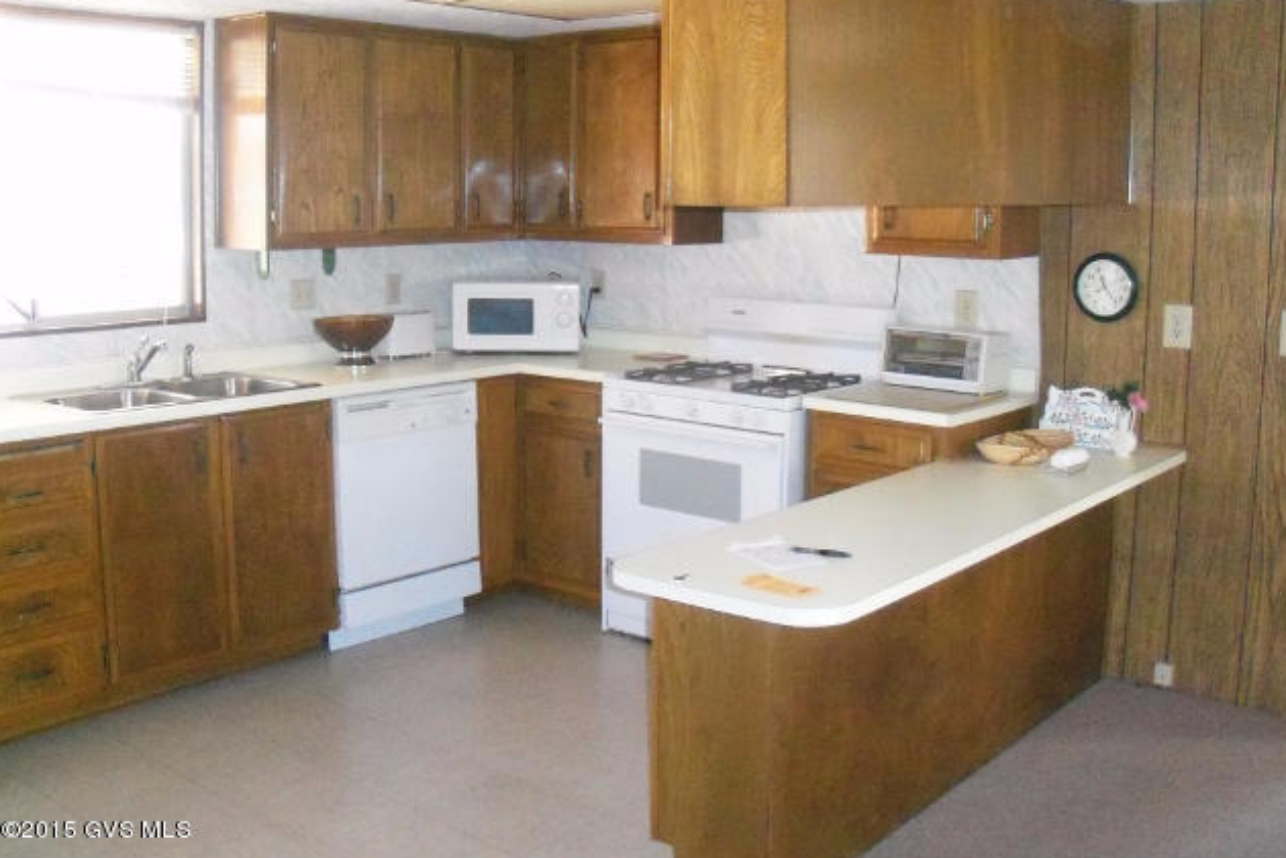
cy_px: 380
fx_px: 1322
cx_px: 643
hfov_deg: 51.9
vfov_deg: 35.9
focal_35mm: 37
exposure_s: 1/60
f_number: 3
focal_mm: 6.3
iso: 800
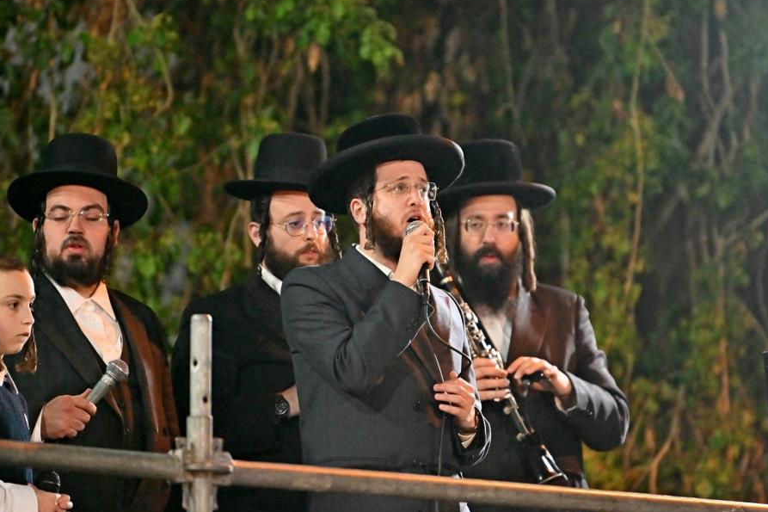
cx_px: 399
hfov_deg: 6.0
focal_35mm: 344
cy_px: 225
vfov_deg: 4.0
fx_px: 7337
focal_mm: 200
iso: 2000
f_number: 2.8
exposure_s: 1/320
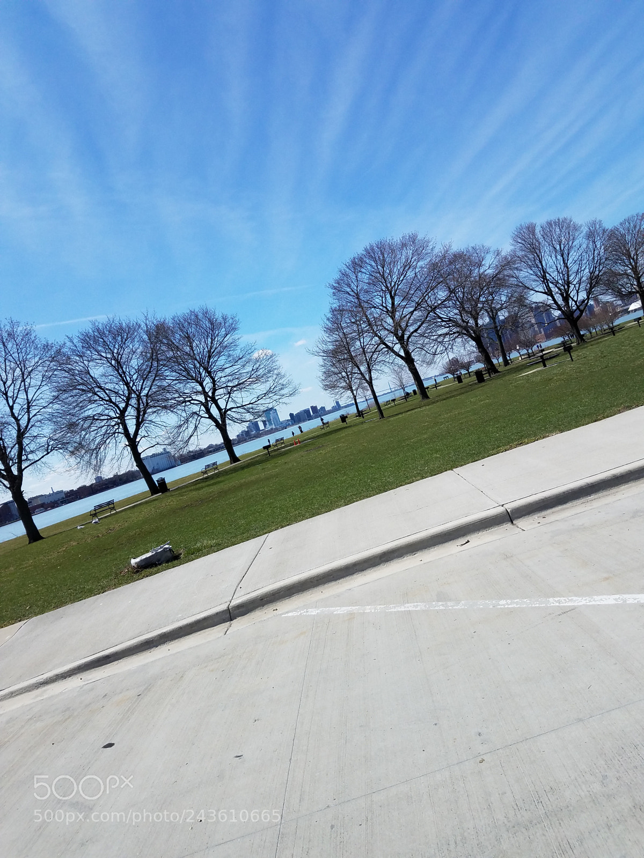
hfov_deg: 53.1
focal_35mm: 26
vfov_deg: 67.3
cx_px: 322
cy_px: 429
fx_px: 645
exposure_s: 1/3024
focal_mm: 4.2
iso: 40
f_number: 1.7
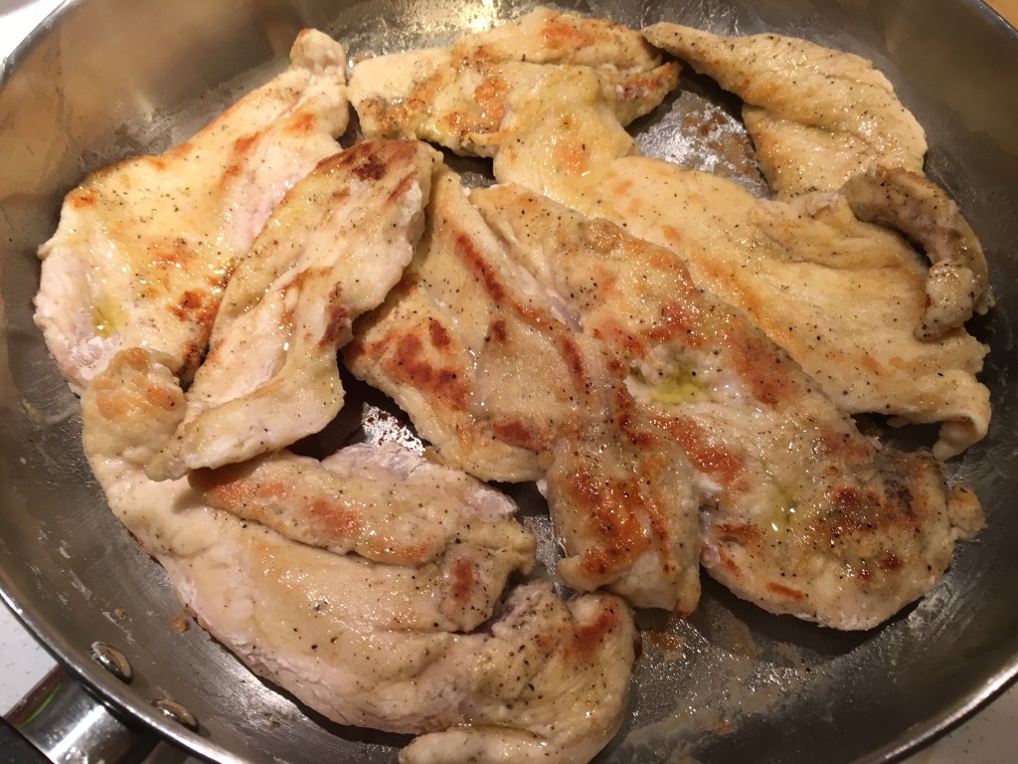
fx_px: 853
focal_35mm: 29
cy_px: 382
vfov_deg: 48.2
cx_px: 509
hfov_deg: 61.7
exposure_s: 1/33
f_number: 2.2
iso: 64
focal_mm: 4.15
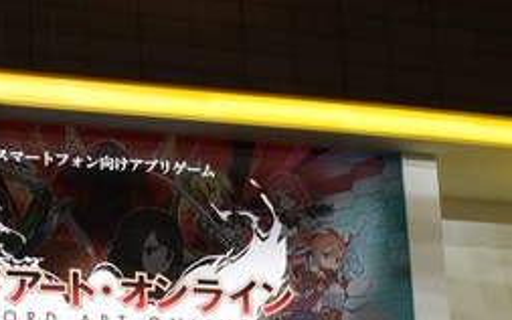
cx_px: 107
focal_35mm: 93
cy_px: 342
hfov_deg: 22.1
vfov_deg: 13.8
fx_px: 1297
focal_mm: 30
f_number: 13
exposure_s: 1/100
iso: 3200
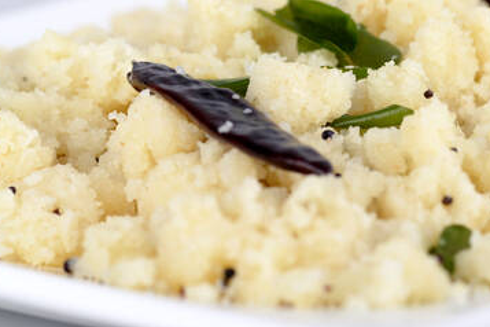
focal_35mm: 206
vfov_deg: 6.7
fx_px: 2804
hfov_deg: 10.0
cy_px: 112
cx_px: 361
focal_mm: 105
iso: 100
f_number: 8
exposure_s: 1/160
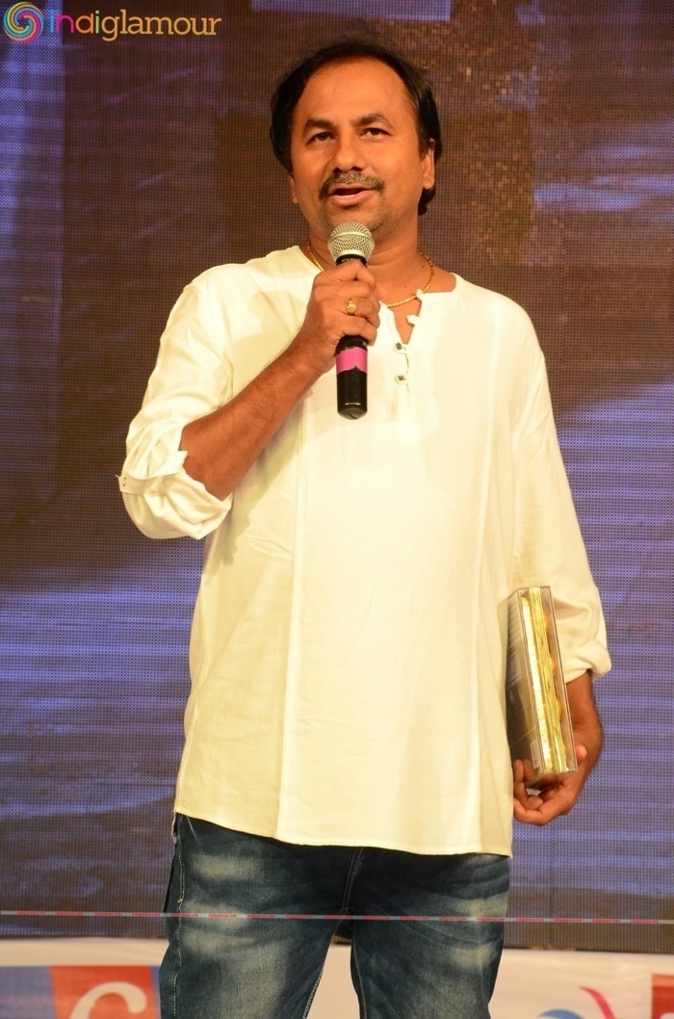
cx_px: 337
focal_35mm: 158
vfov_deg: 13.1
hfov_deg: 8.7
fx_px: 4446
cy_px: 510
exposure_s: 1/125
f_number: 7.1
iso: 1000
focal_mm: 105
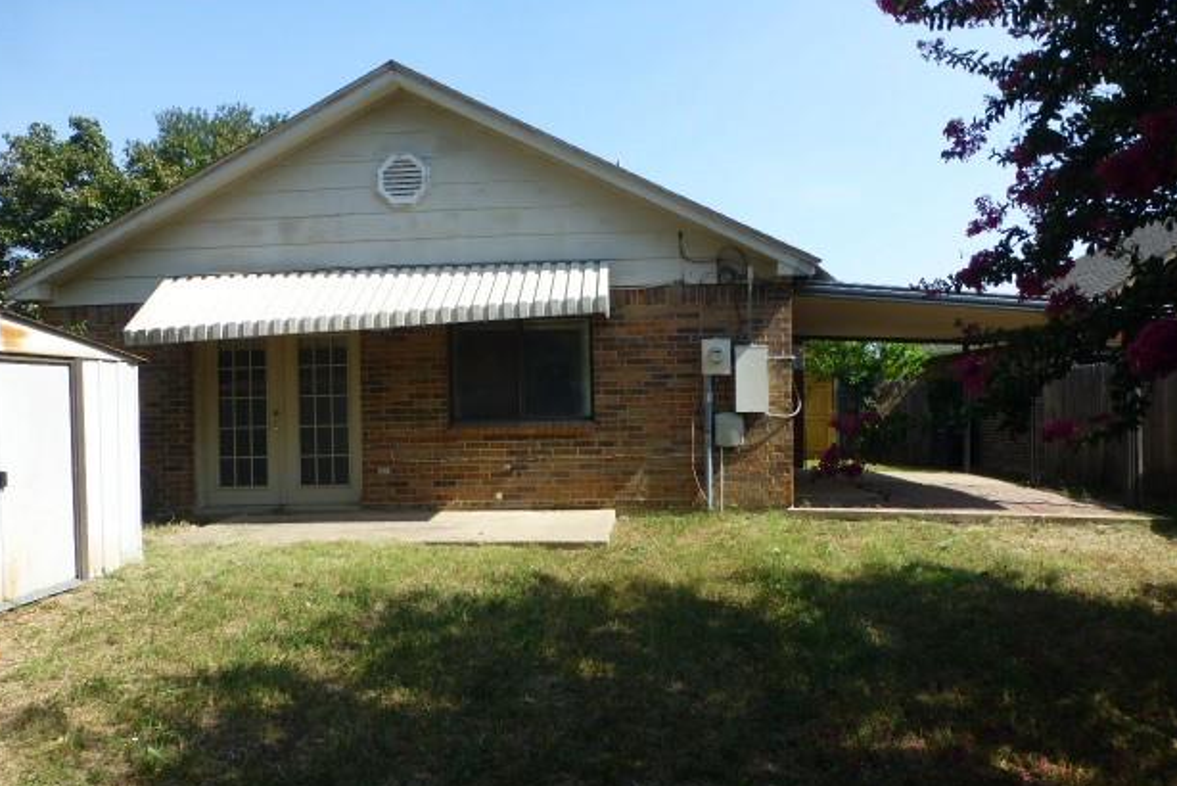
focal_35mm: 26
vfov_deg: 49.6
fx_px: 850
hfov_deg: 69.4
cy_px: 412
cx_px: 585
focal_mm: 4.3
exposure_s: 1/500
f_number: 4
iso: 100
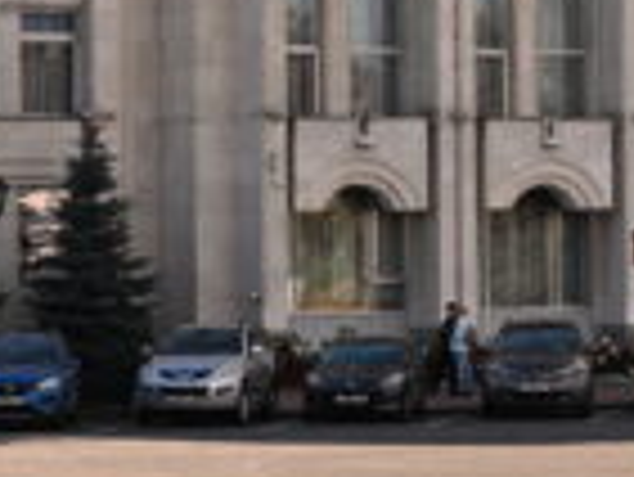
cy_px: -86
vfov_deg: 5.8
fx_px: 4711
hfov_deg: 7.6
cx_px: 821
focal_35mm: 257
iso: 800
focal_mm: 70
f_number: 7.1
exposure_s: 1/1600
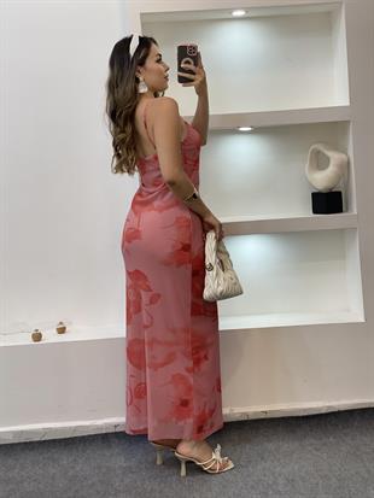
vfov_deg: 36.8
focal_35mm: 52
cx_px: 187
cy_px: 249
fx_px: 749
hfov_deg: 28.0
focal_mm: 6
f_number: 2
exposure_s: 1/100
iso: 64
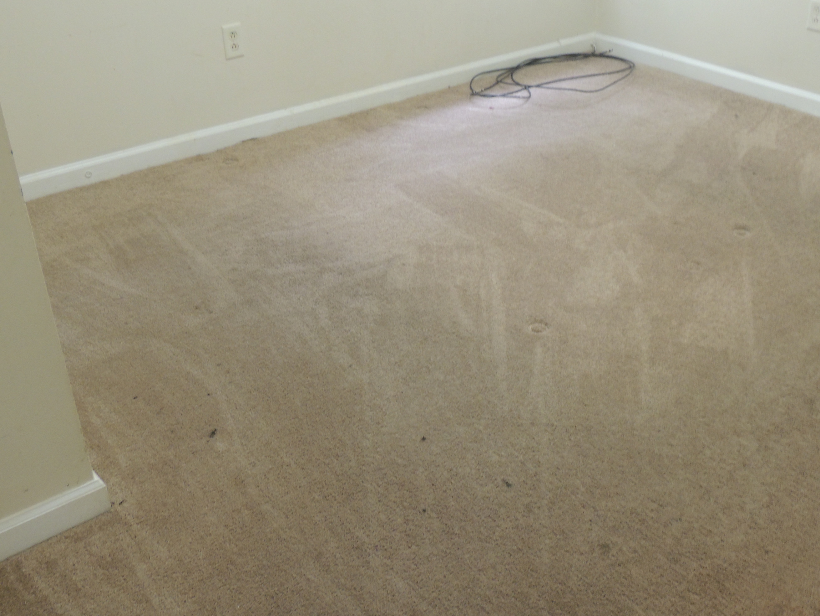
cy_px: 328
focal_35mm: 41
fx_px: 971
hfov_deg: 45.6
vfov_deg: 35.1
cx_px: 471
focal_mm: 6.2
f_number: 3.3
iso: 400
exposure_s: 1/13
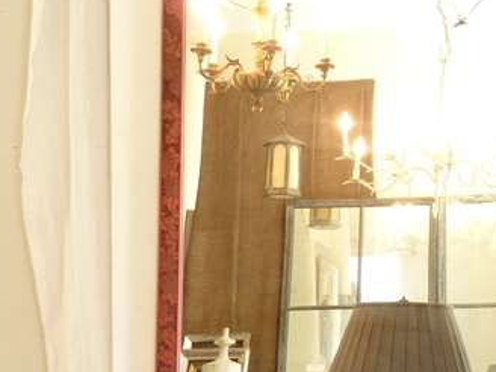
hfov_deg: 18.1
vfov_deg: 13.7
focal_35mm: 108
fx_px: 1547
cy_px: 234
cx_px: 366
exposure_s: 1/15
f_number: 3.9
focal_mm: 9.7
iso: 400
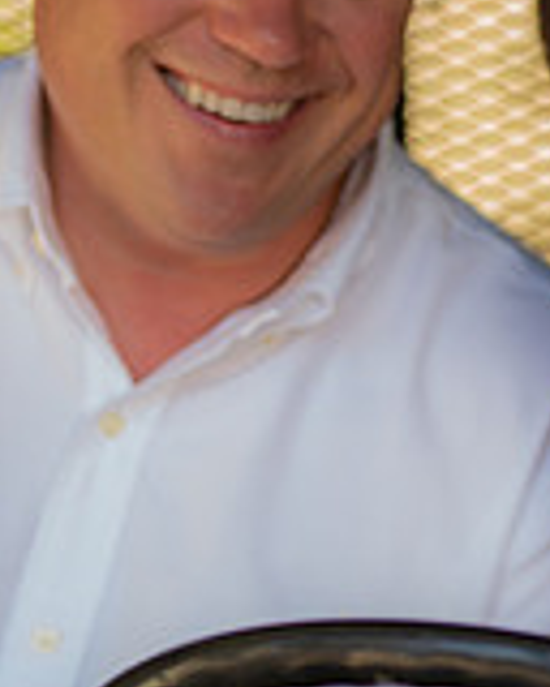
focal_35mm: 313
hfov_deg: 4.9
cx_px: 692
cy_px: 382
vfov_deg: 6.2
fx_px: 6369
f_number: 2.8
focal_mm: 92
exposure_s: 1/80
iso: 50
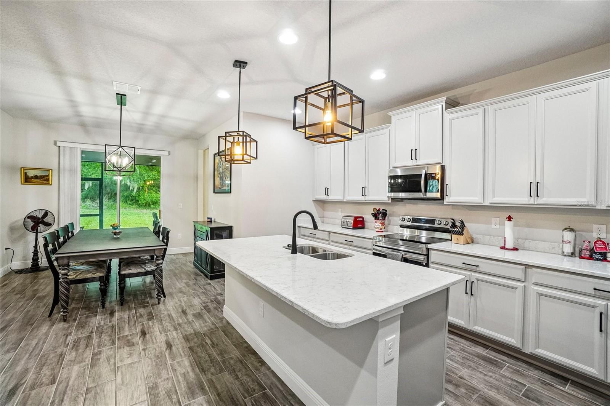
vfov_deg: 77.3
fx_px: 254
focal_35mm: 15
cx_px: 305
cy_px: 203
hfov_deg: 100.4
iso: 1250
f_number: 8
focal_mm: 10
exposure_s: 1/30
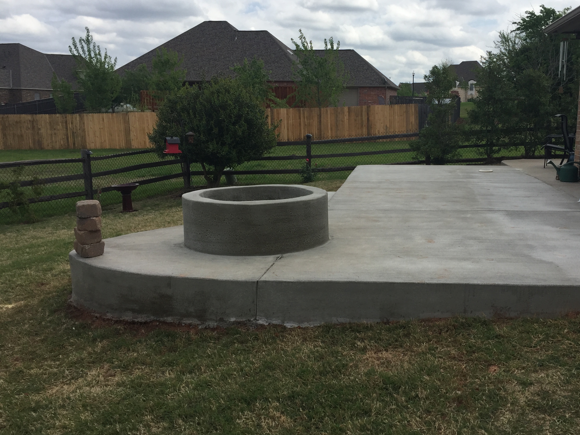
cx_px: 352
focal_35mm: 36
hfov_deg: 51.0
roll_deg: -1.3
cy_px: 216
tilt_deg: -9.9
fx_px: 603
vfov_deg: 39.7
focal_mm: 4.15
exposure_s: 1/2475
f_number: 2.2
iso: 32
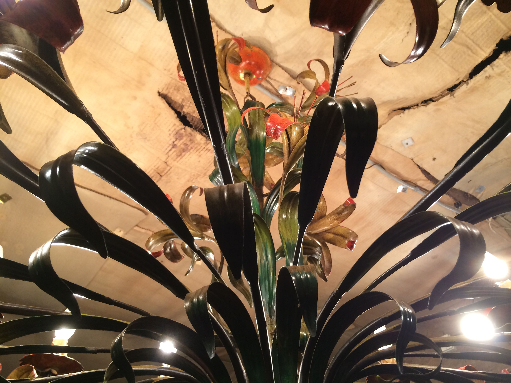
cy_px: 192
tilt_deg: +43.7
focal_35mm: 29
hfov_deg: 61.7
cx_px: 256
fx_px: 428
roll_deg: +6.1
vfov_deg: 48.2
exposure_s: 1/33
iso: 100
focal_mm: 4.15
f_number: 2.2
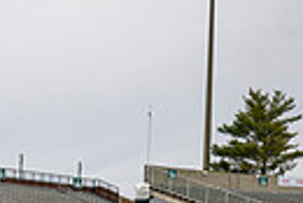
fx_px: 902
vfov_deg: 11.6
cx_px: -70
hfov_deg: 18.0
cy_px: 405
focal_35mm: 107
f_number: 2.8
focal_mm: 24
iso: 125
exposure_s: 1/500
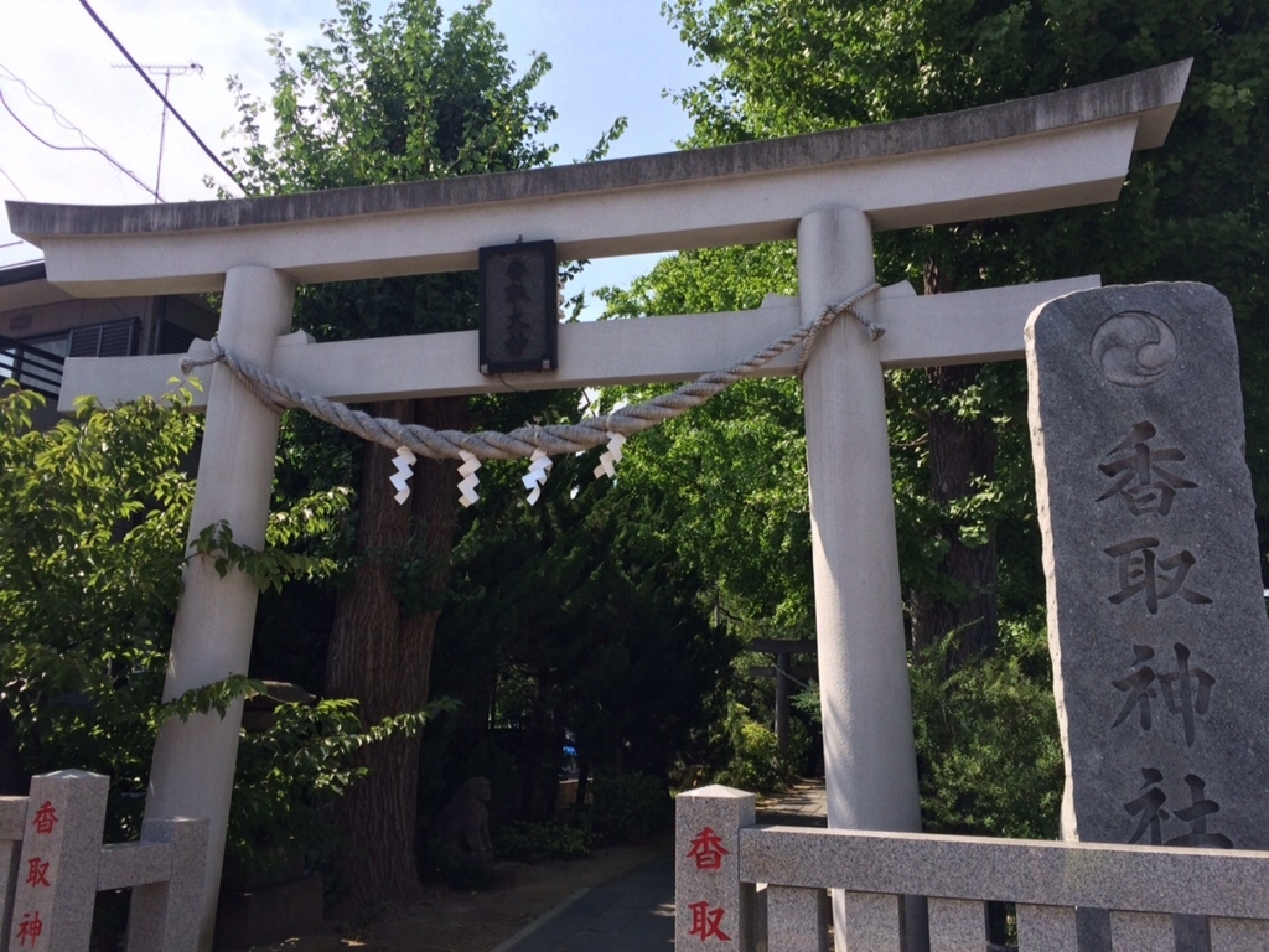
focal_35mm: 29
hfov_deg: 61.7
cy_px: 476
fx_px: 1063
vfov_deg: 48.2
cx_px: 634
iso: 32
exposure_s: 1/1244
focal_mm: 4.15
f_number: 2.2
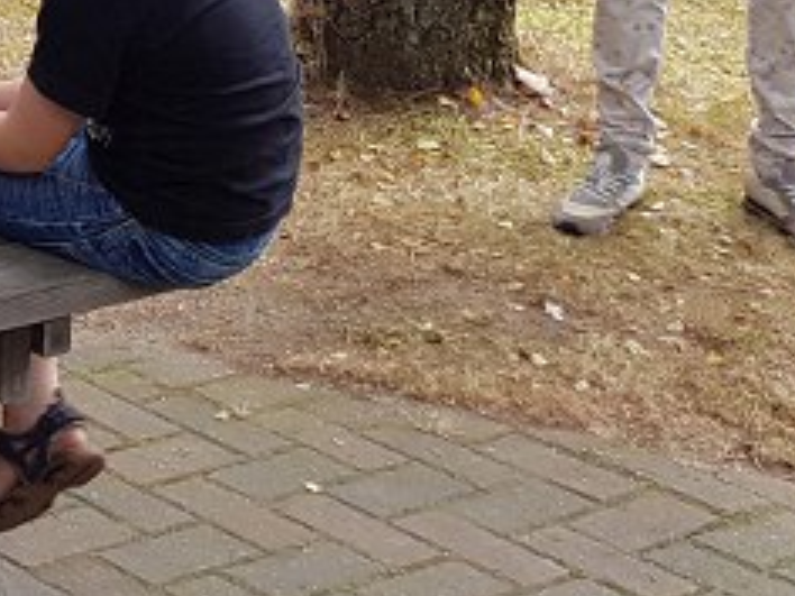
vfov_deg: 11.9
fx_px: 2595
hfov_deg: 14.5
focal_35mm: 113
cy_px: -522
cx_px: -775
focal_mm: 4.2
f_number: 1.7
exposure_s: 1/113
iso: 40
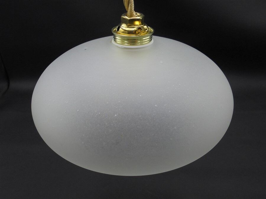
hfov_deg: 54.0
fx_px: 261
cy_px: 100
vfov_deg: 41.8
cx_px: 133
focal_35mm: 34
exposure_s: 1/50
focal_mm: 6.1
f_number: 4
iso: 100
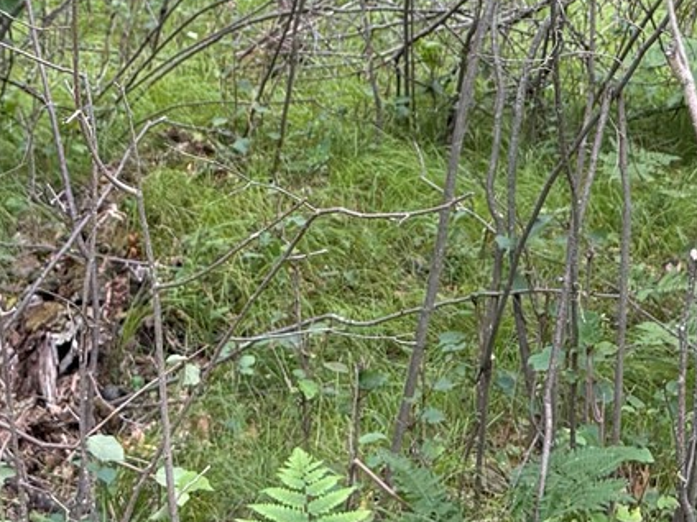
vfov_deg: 12.4
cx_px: 570
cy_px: -130
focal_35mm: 116
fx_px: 2336
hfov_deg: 16.8
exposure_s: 1/234
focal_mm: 6.76
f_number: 1.78
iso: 100
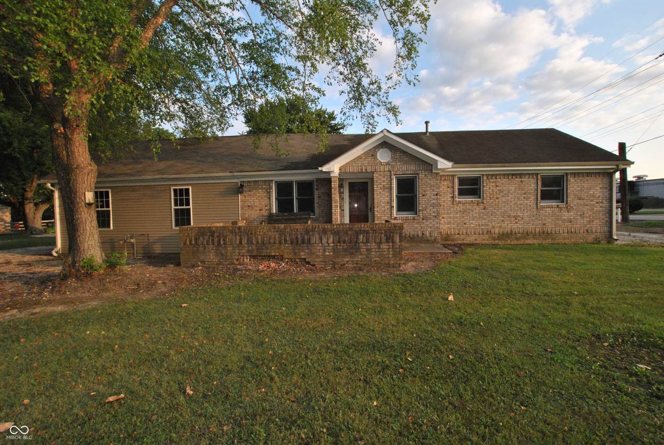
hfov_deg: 100.3
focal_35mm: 15
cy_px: 222
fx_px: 277
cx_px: 332
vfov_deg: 77.5
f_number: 13
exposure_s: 1/200
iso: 800
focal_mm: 10
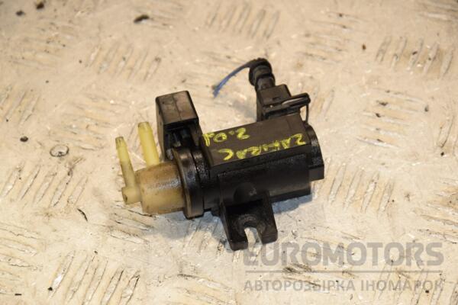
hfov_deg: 13.0
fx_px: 2004
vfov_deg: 8.7
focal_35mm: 158
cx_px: 229
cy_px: 152
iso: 800
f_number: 9
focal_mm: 105
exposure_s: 1/200
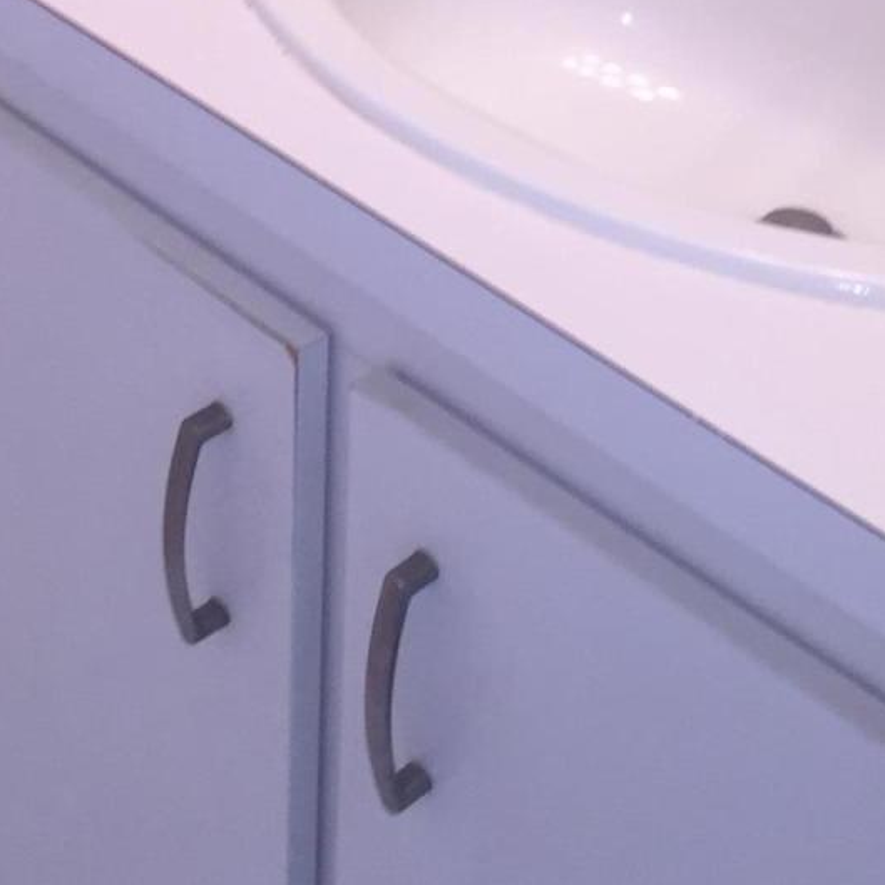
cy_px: -649
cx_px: 7
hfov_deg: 17.5
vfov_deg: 15.6
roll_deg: +1.0
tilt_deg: -18.0
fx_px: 2806
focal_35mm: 97
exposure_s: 1/30
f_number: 2.2
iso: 32
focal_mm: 4.15
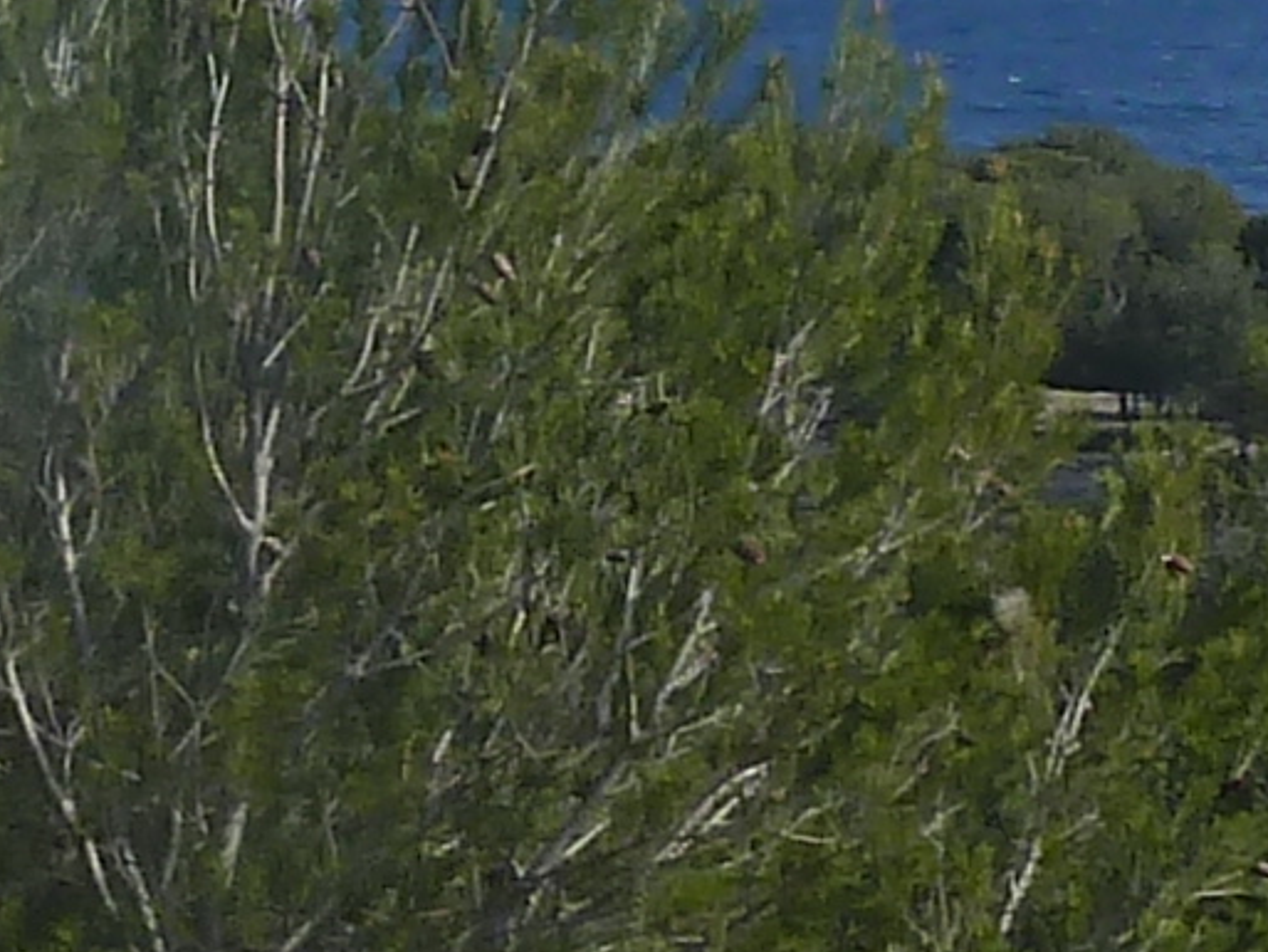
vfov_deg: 7.6
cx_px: 91
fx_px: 7145
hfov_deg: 10.1
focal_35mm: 195
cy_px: -72
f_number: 4.5
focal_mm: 4.1
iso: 80
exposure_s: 1/400
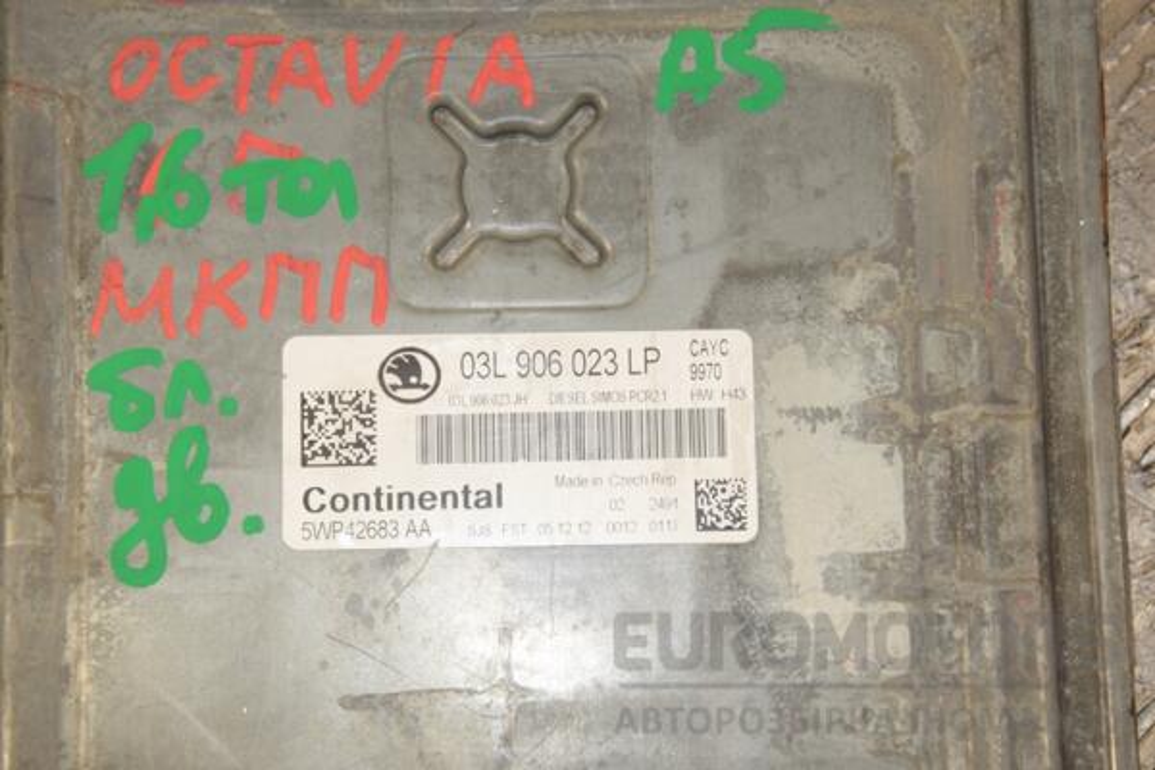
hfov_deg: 20.6
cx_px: 578
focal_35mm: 99
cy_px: 385
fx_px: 3176
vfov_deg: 13.8
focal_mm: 66
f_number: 9
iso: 800
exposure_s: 1/200
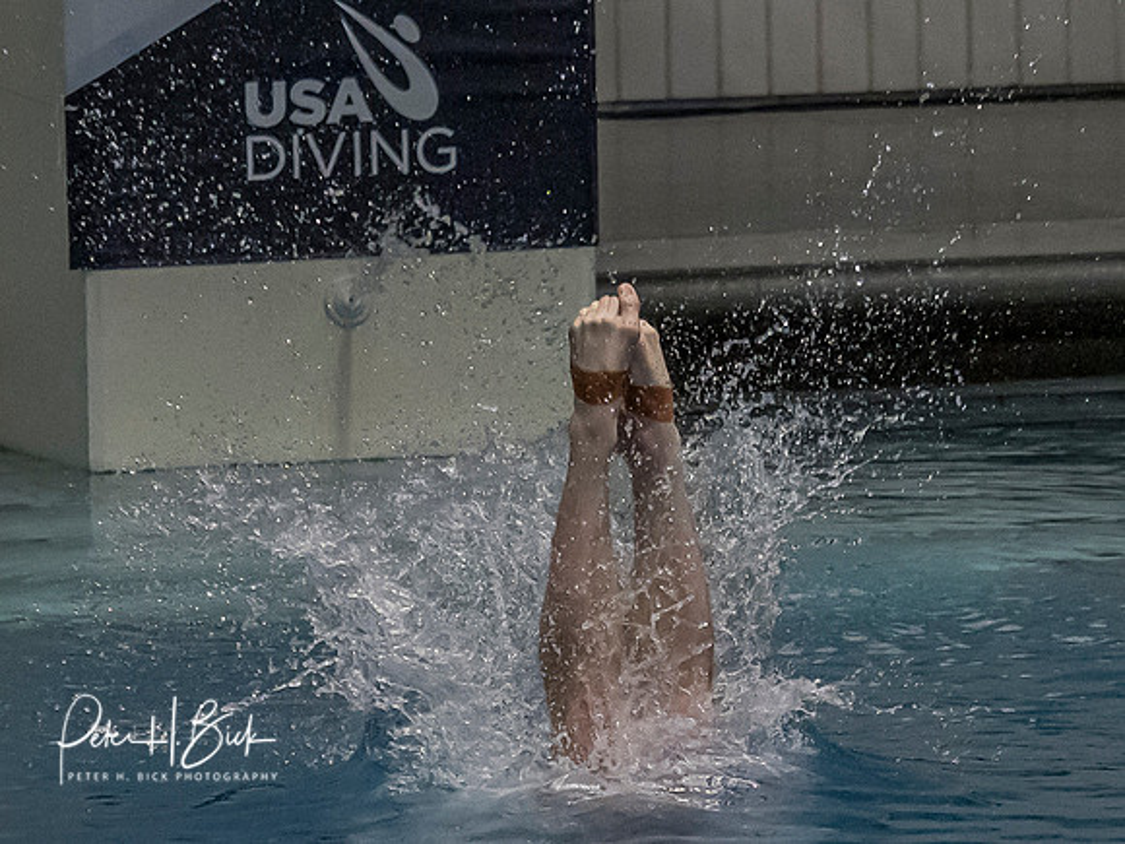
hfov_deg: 5.8
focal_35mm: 342
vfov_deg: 4.4
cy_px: 542
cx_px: 660
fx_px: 11107
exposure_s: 1/1600
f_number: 2.8
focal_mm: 70
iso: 4000
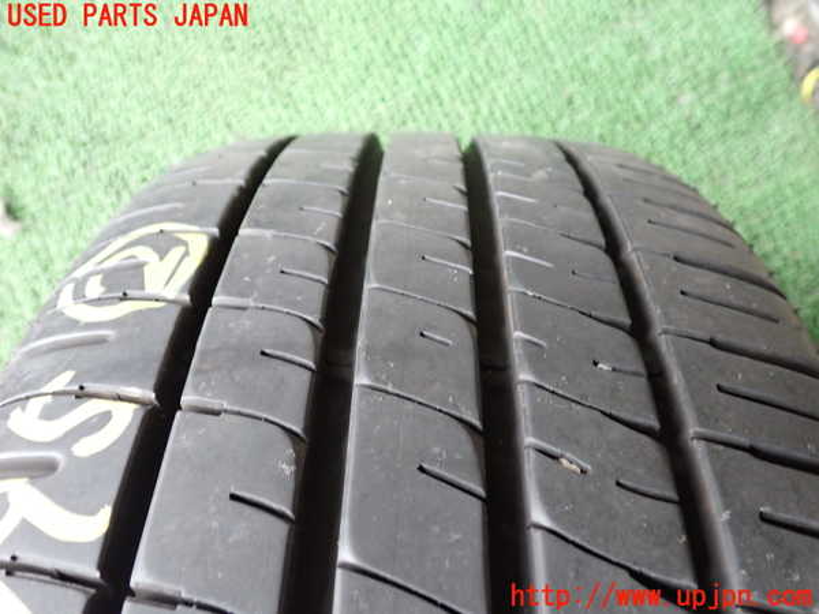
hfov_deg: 60.0
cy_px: 307
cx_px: 410
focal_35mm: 30
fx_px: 710
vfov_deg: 46.8
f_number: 2.3
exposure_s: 1/30
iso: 500
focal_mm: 5.4
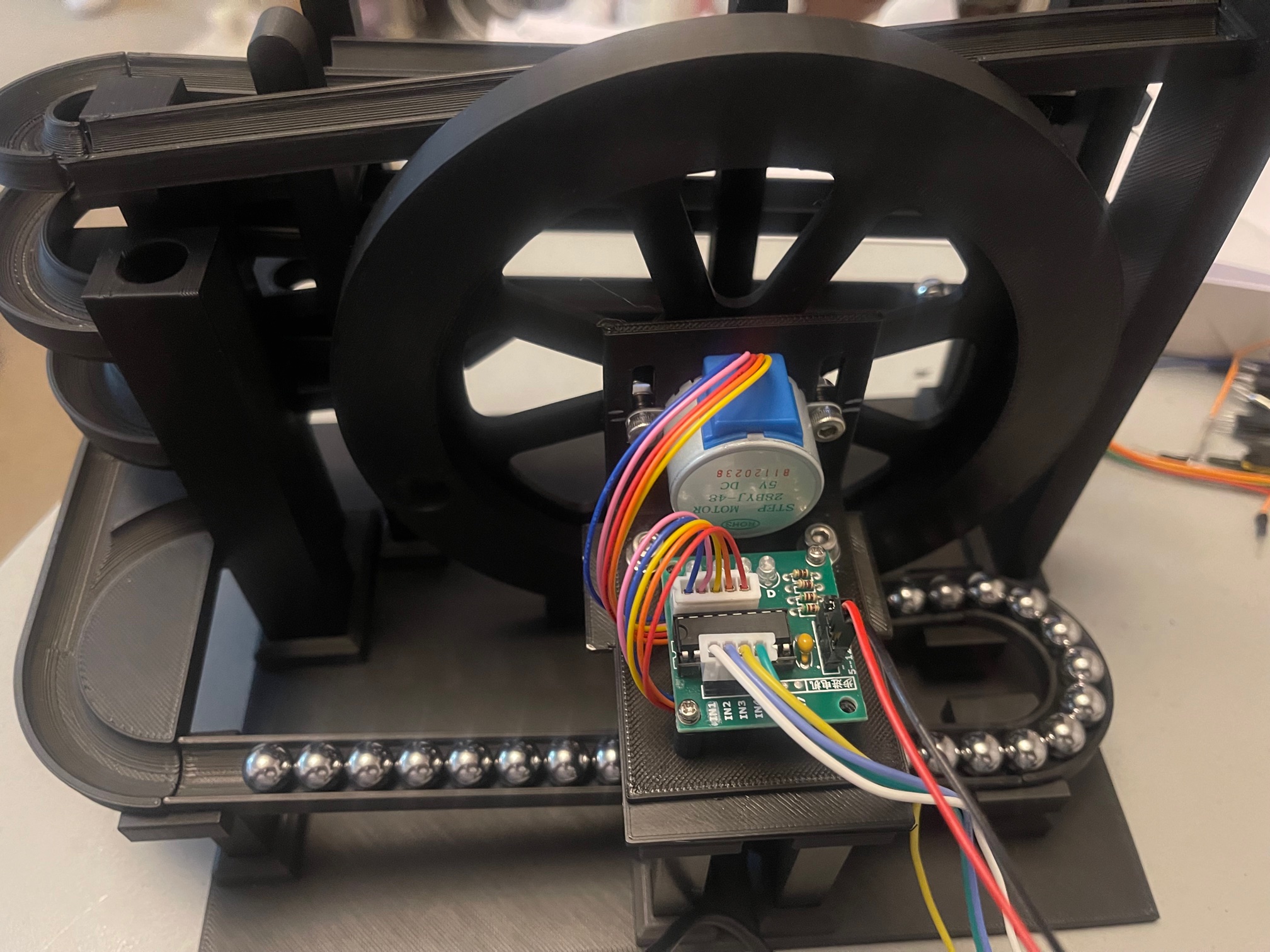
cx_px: 635
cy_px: 476
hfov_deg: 67.3
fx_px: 954
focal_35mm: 26
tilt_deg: -49.7
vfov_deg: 53.1
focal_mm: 5.1
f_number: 1.6
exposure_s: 1/25
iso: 640
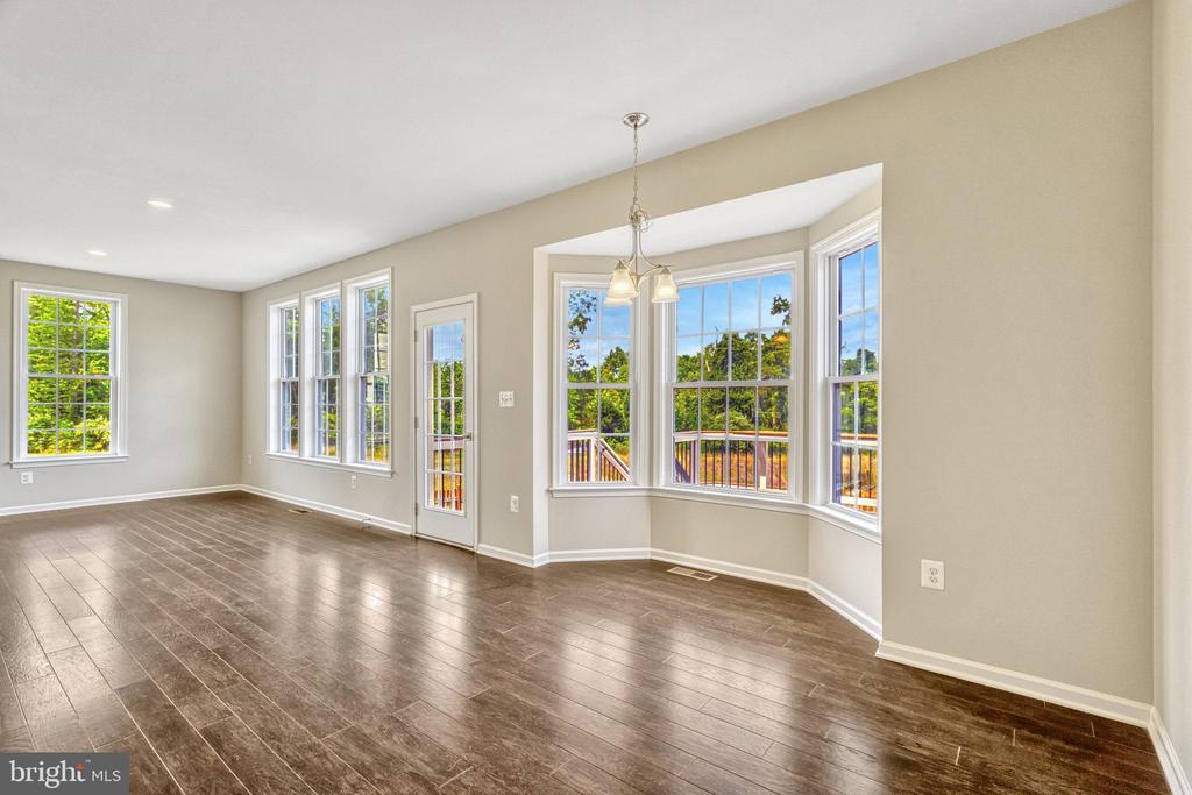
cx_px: 596
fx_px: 530
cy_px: 398
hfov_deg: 96.7
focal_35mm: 16
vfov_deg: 73.8
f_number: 7.1
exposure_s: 1/125
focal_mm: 16
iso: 1250
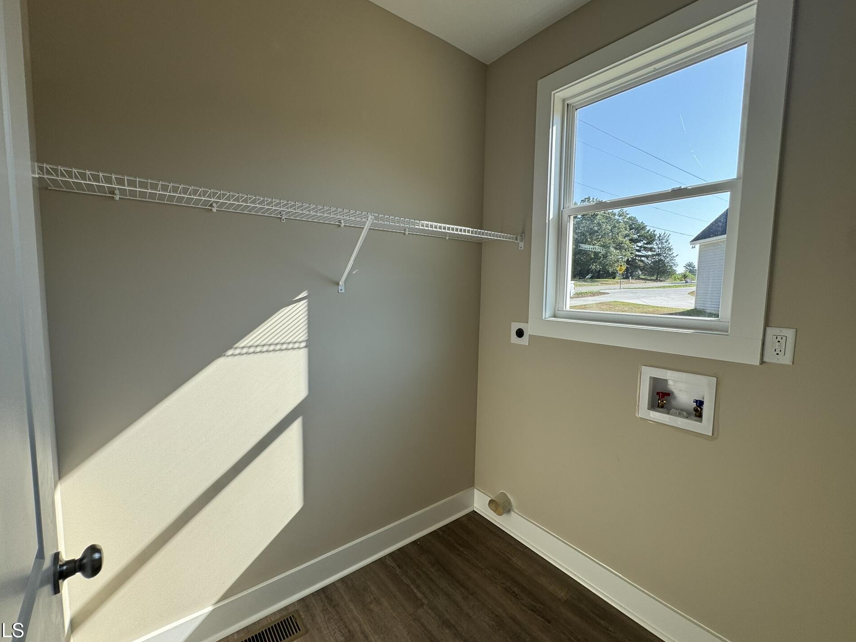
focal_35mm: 15
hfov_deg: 98.2
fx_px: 371
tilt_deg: -5.6
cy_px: 318
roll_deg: -0.7
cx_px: 427
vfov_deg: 81.8
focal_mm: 2.22
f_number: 2.2
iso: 40
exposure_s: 1/412
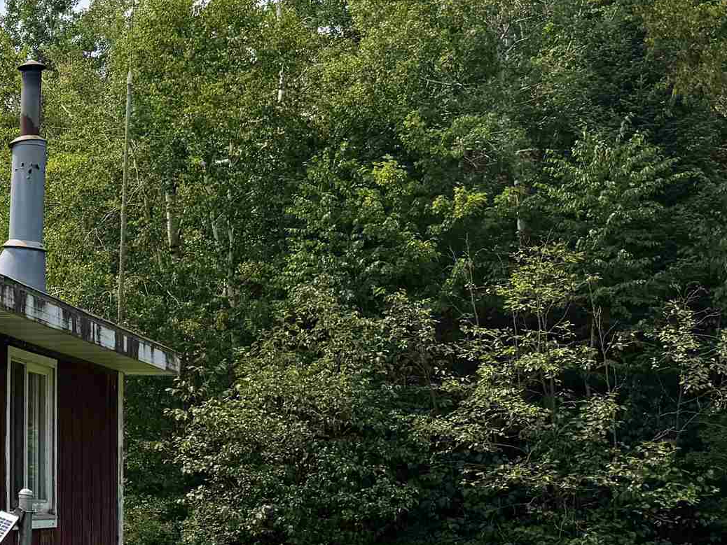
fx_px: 1491
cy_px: 285
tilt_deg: +6.5
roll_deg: -2.3
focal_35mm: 71
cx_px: -332
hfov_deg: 22.8
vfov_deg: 20.7
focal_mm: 6.76
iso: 80
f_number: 1.78
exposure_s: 1/4405
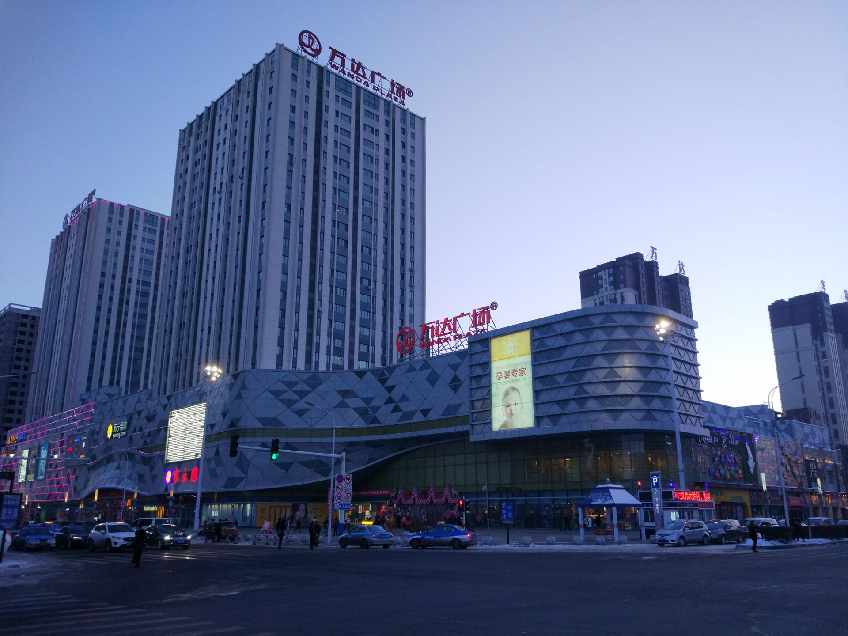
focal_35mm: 28
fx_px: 686
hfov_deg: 63.4
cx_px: 424
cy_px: 318
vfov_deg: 49.7
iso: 152
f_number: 2
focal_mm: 4.26
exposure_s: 1/100
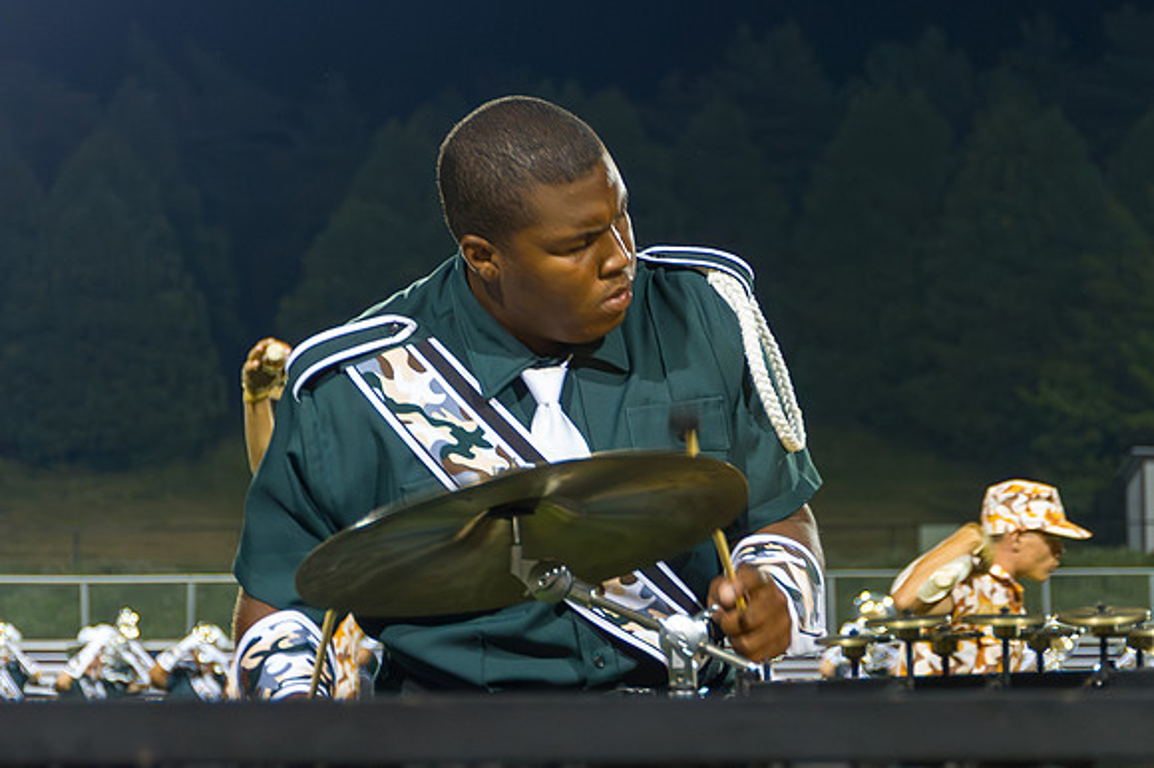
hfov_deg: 15.4
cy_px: 263
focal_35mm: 133
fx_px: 4276
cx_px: 573
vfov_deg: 10.3
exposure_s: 1/160
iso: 5000
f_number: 5.6
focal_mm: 85
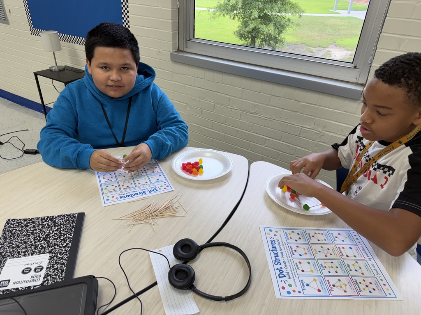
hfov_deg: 71.6
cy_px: 158
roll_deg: -3.1
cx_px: 210
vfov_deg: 56.8
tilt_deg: -32.3
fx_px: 292
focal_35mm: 24
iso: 80
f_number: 1.78
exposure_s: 1/120
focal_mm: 6.76
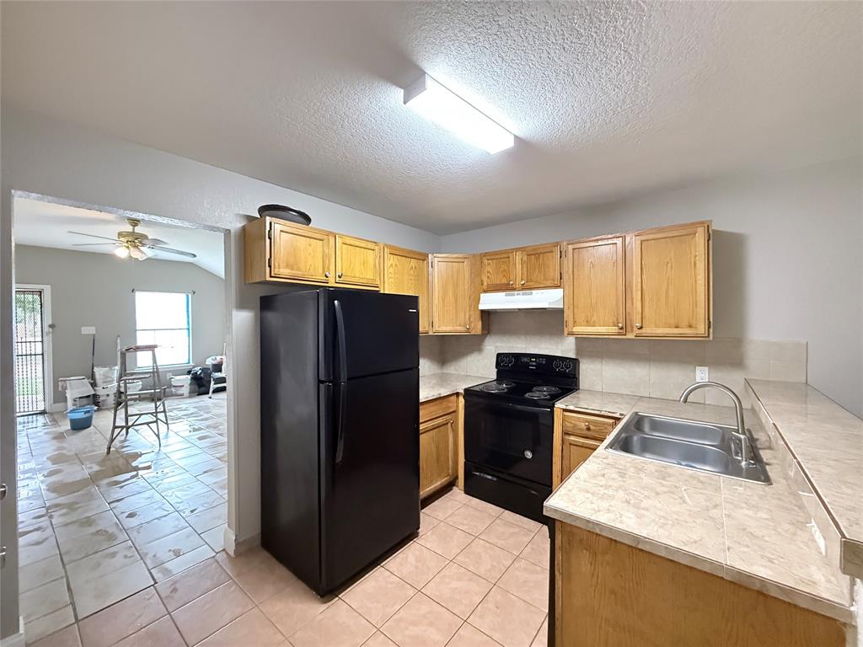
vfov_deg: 85.7
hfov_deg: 102.1
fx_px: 349
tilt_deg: +0.1
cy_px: 324
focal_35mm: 14
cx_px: 432
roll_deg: +0.2
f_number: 2.2
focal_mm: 2.22
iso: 1250
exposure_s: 1/60
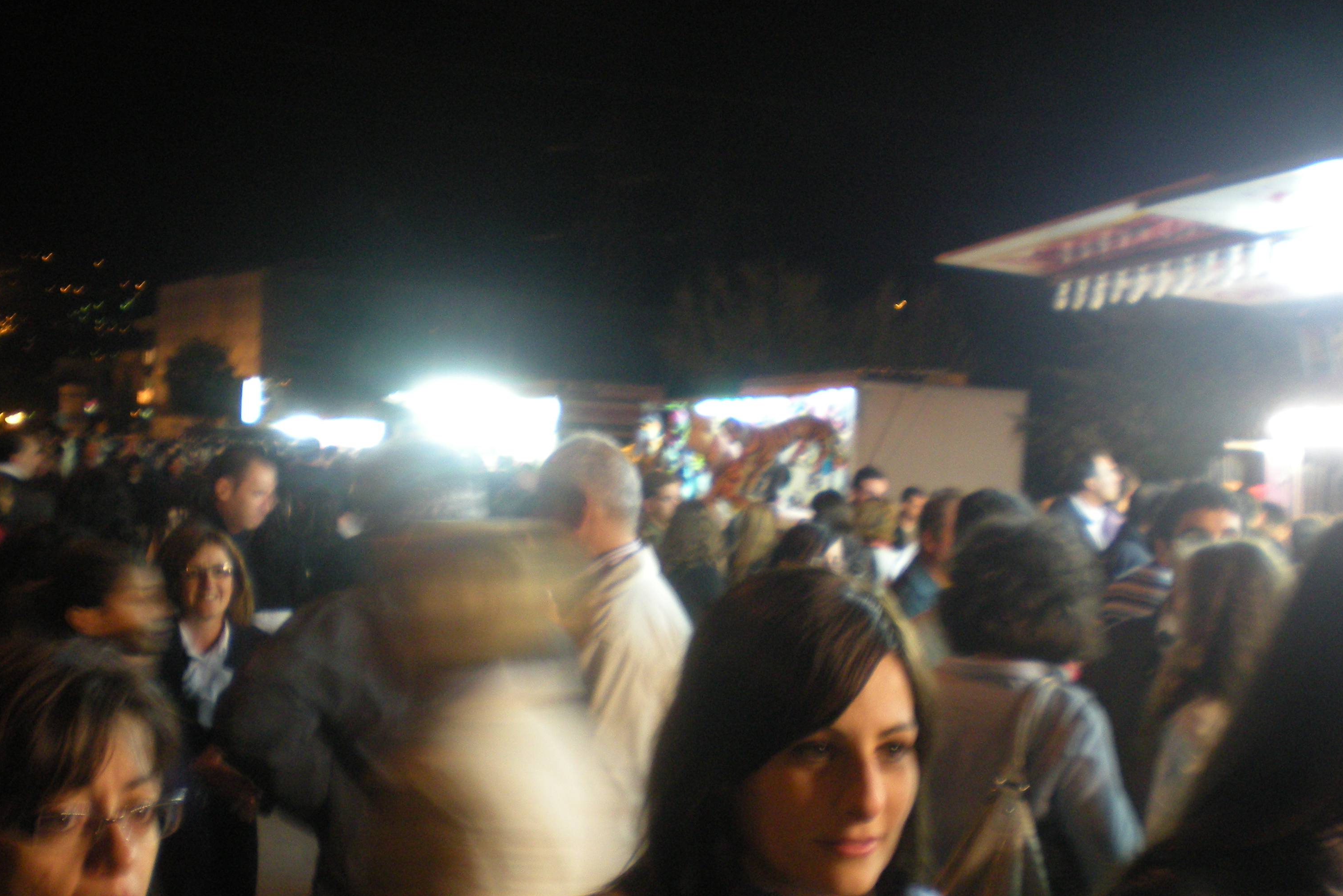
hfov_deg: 45.4
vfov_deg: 31.1
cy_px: 510
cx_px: 664
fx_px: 1604
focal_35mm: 43
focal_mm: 6.3
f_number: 3.1
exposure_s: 1/7.9
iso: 229
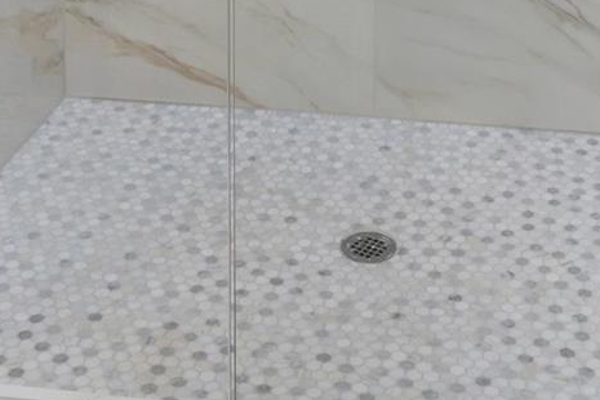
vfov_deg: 16.2
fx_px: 1100
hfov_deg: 30.5
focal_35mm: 66
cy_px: -385
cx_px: 298
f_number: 10
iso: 400
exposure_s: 1/4
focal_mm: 10
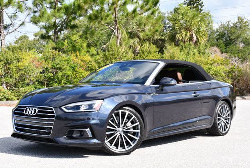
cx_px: 125
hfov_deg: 35.6
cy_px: 84
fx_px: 389
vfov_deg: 24.2
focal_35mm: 56
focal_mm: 28
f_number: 8
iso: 200
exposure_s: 1/250
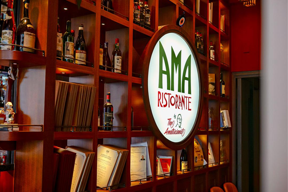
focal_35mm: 36
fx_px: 288
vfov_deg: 36.9
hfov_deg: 53.1
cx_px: 144
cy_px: 96
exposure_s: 1/125
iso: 100
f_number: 2.8
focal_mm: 24
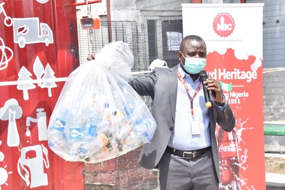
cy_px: 95
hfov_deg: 17.6
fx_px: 919
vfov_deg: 11.8
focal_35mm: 116
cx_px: 142
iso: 320
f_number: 10
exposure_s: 1/160
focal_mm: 116
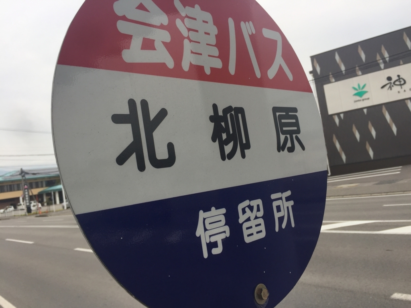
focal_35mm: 29
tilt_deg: +4.0
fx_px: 344
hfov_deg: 61.7
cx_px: 206
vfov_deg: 48.2
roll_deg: +8.8
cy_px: 154
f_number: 2.2
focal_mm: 4.15
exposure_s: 1/746
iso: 32
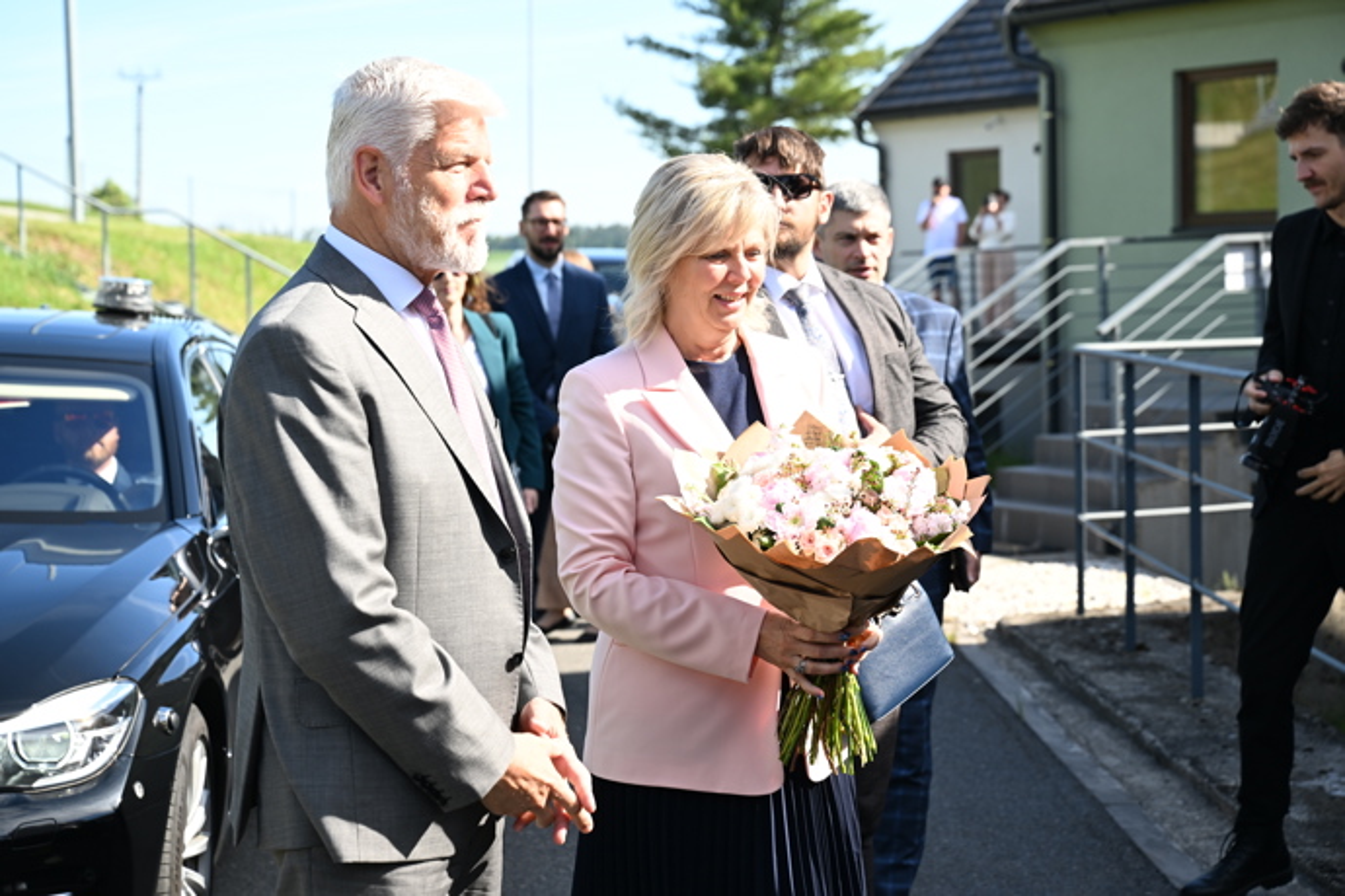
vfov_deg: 20.3
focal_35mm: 67
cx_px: 672
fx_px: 2503
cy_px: 448
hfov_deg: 30.1
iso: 400
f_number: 5
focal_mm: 67
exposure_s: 1/800
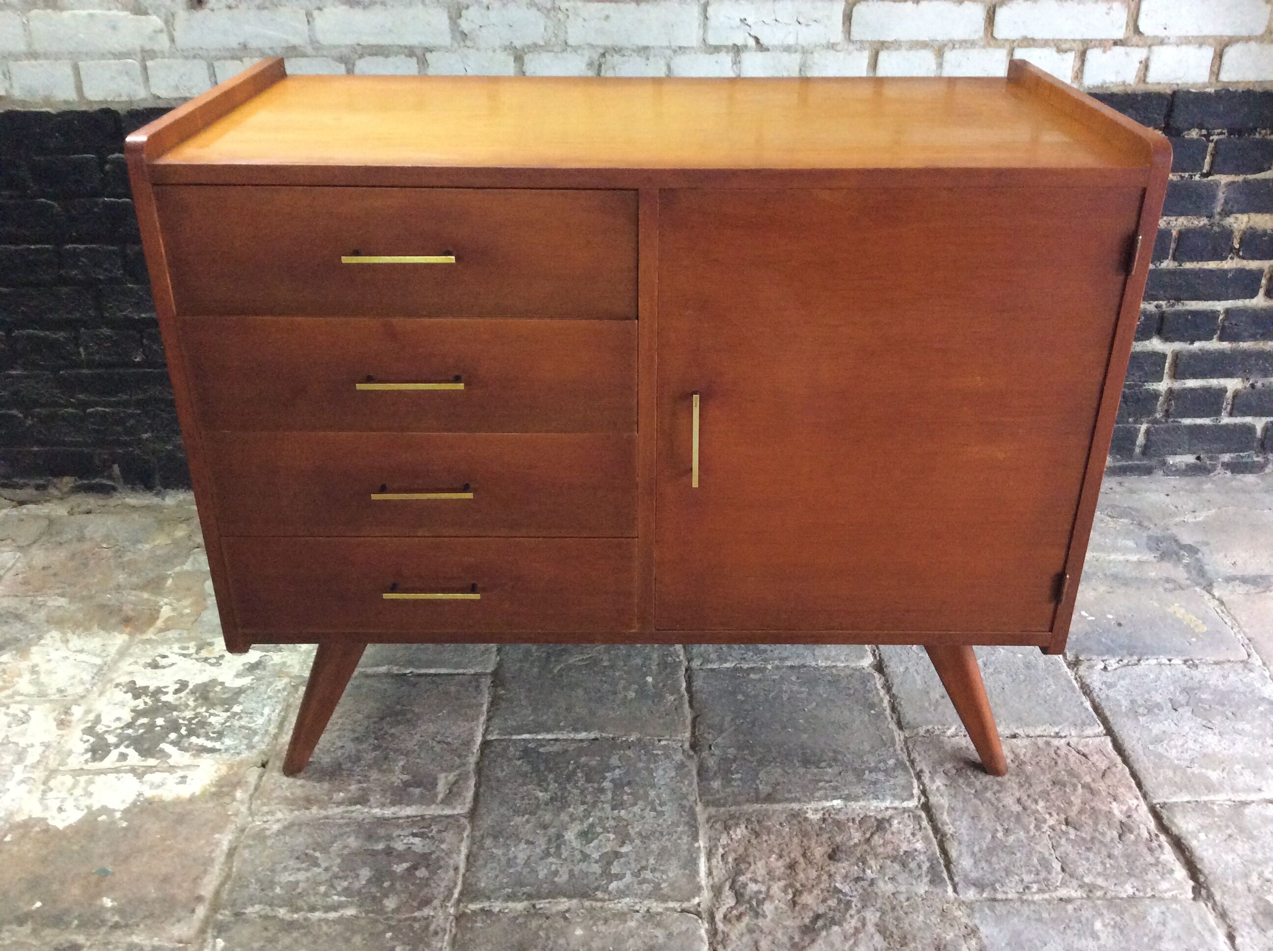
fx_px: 1175
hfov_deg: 56.9
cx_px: 636
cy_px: 476
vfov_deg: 44.1
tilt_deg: -27.9
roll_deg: +1.9
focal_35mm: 32
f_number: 2.4
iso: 250
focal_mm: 3.3
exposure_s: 1/25
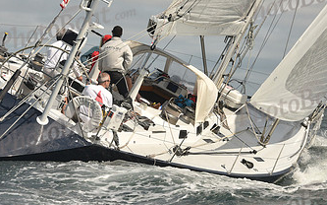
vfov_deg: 6.2
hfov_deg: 9.8
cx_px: 188
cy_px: 64
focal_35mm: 213
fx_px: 1898
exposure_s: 1/1000
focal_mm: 120
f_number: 7.1
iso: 320
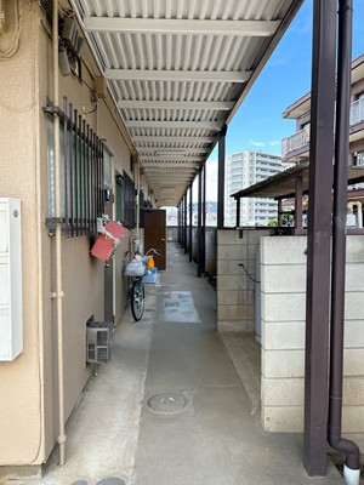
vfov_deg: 67.3
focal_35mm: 26
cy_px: 242
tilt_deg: -2.8
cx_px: 182
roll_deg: -0.7
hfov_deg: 53.1
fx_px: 365
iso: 50
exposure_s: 1/544
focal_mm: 5.7
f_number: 1.5
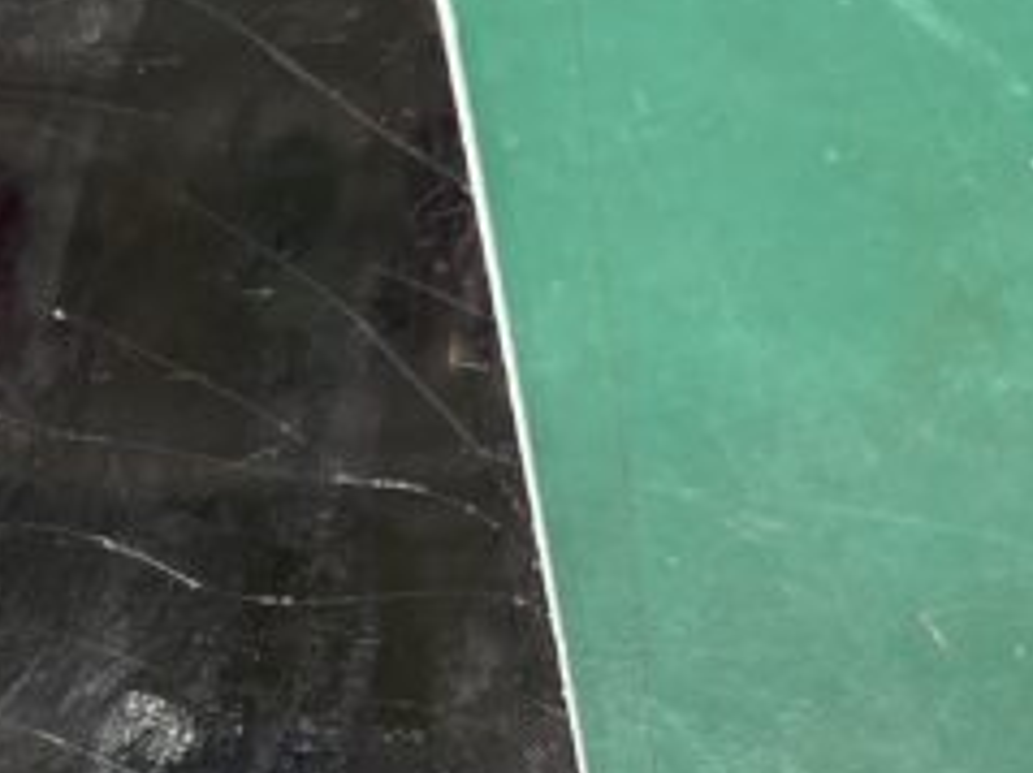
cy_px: 1082
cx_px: 43
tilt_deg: -74.4
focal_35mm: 98
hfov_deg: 19.6
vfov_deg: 14.3
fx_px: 2923
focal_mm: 4.25
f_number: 1.8
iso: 100
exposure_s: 1/50
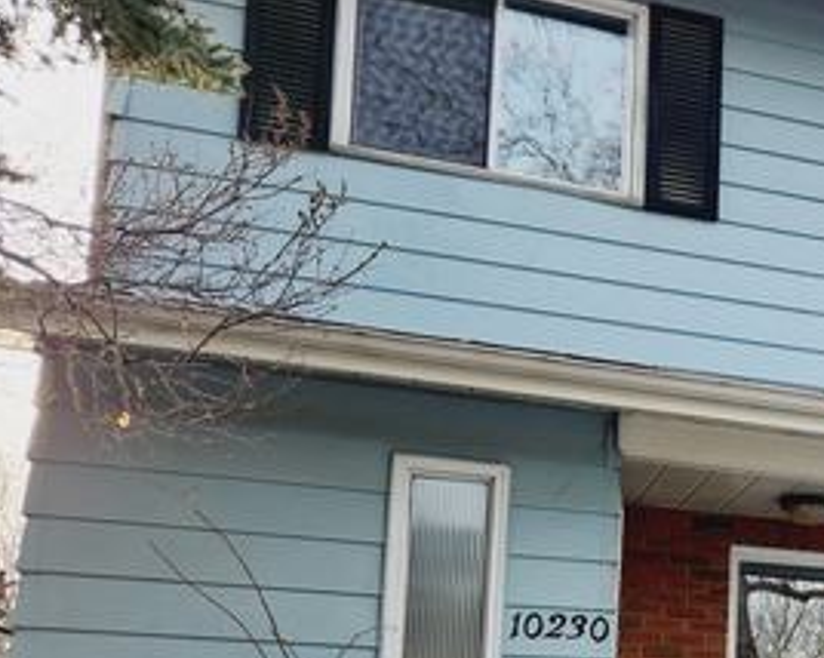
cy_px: 670
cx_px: 1113
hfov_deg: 24.2
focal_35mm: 67
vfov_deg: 21.9
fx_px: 1633
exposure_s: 1/333
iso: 20
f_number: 1.8
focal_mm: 5.4
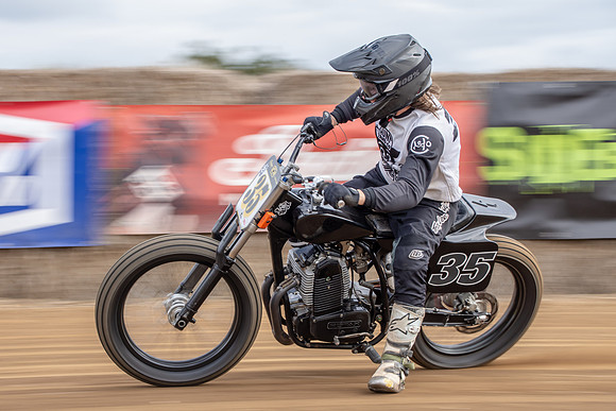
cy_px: 186
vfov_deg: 9.3
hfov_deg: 13.8
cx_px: 271
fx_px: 2539
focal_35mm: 148
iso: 125
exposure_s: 1/100
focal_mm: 86
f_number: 9
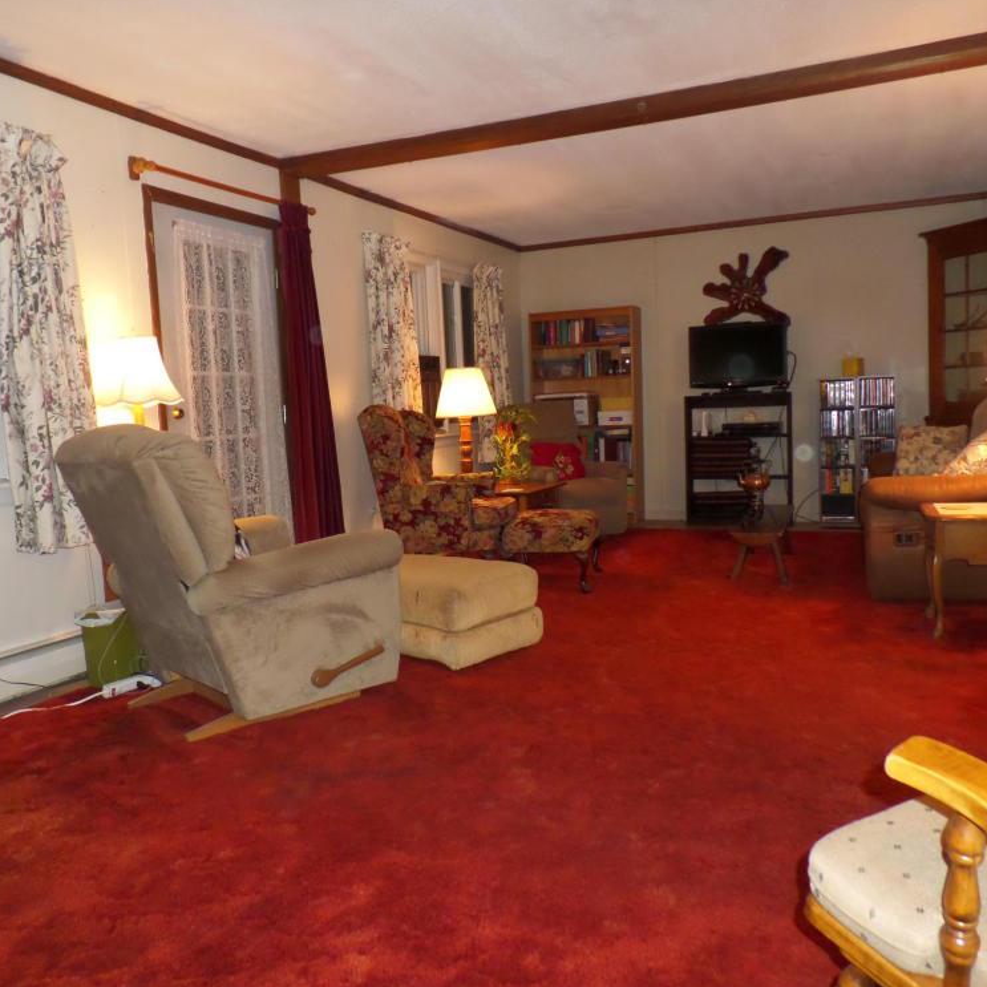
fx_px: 903
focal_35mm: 28
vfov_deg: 57.3
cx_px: 457
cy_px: 480
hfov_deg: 57.2
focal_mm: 4.1
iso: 400
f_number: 2.8
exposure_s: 1/20
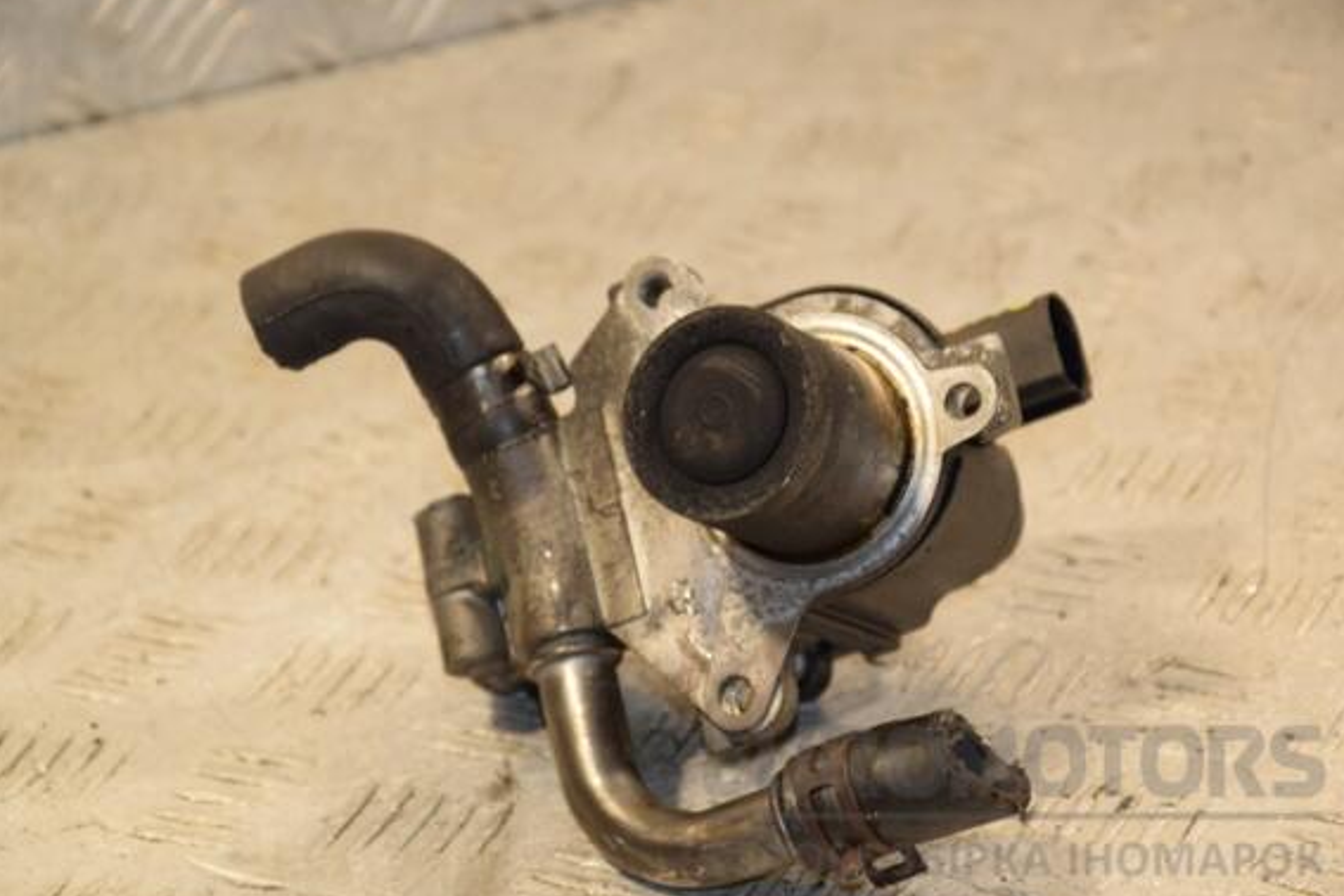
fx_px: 5450
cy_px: 446
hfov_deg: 14.1
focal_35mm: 146
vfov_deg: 9.4
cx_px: 659
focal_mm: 92
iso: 800
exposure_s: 1/200
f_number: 6.3
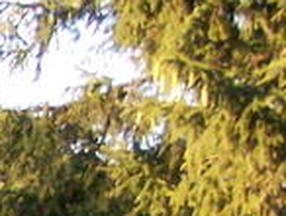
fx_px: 2781
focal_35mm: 336
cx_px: -672
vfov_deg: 4.3
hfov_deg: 5.4
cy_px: 526
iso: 400
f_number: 3
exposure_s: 1/640
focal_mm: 8
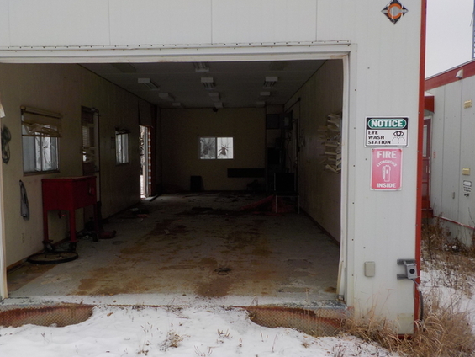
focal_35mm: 34
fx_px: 467
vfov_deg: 41.8
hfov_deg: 53.8
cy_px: 197
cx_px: 212
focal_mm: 4.1
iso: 125
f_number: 3.3
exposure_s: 1/125
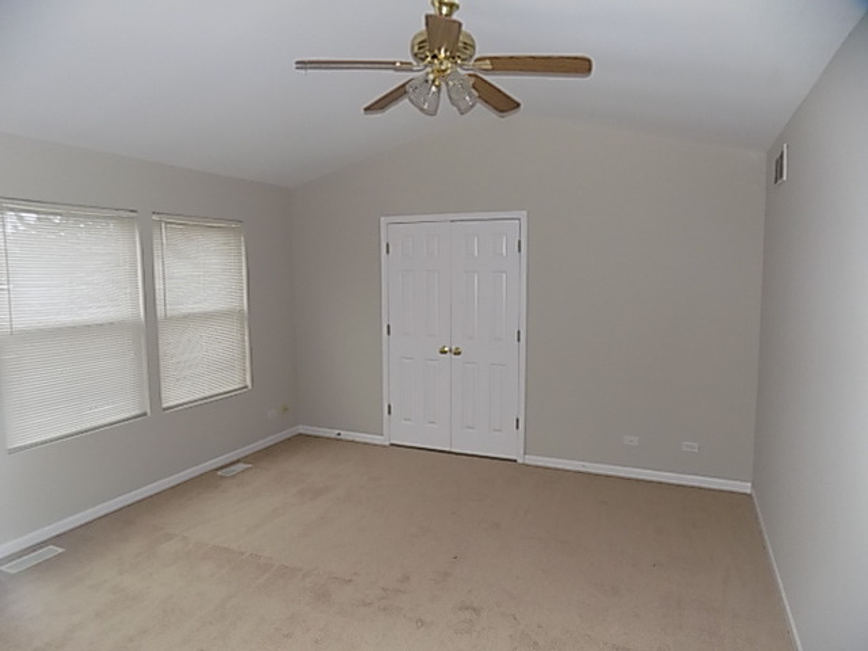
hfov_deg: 73.9
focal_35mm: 23
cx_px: 434
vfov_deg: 58.9
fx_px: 577
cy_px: 326
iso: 220
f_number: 3.1
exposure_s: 1/30
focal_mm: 4
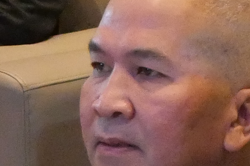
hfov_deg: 2.8
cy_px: 365
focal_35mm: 710
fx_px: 4930
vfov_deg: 1.9
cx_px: 820
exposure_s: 1/100
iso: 4000
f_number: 5.6
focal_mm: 49
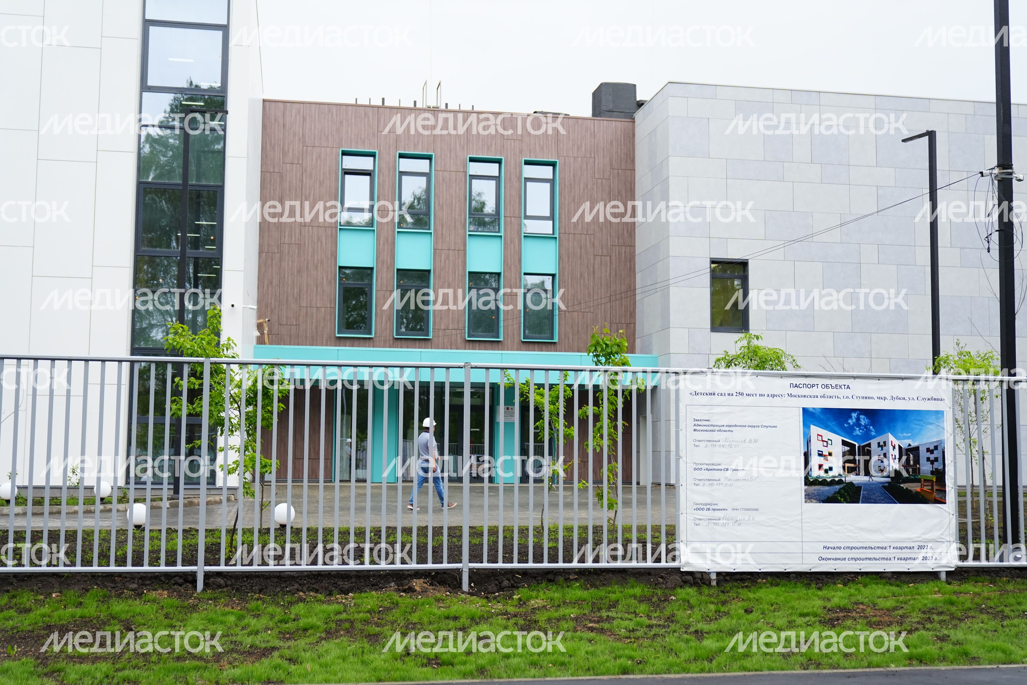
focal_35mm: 41
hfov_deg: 47.4
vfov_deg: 32.6
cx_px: 514
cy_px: 342
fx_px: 1170
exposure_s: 1/6400
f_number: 2.8
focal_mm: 41
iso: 1600
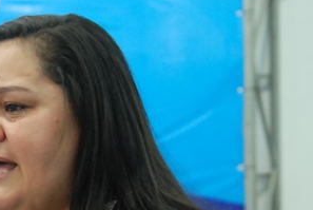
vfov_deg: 16.1
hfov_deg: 23.3
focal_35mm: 84
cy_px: 199
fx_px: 731
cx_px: 11
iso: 1600
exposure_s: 1/30
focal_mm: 26
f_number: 2.8
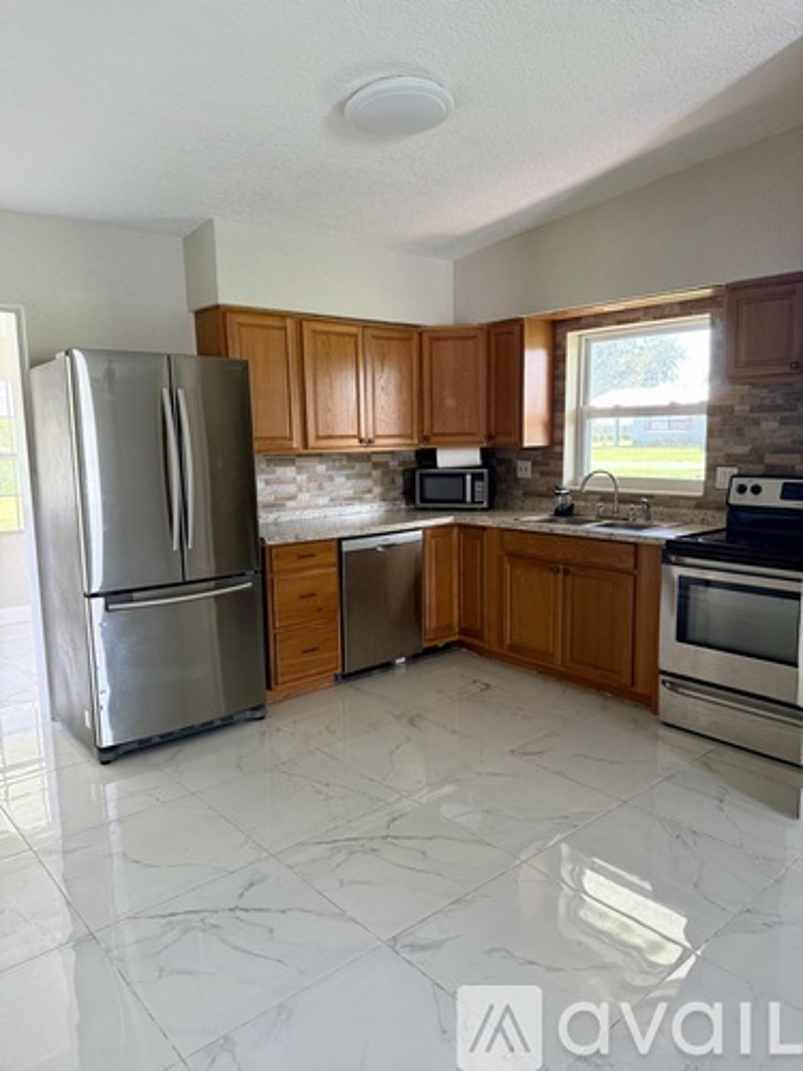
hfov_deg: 56.8
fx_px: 742
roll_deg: +0.4
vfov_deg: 71.6
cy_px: 536
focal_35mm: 24
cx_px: 402
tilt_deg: -7.7
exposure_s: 1/60
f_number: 1.78
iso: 250
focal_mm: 6.76
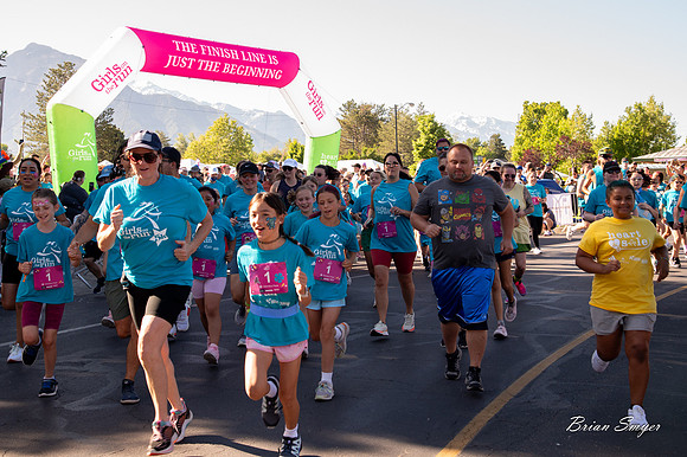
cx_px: 344
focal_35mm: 56
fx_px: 1064
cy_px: 202
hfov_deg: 35.8
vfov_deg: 24.2
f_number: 8
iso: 800
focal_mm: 48
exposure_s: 1/320
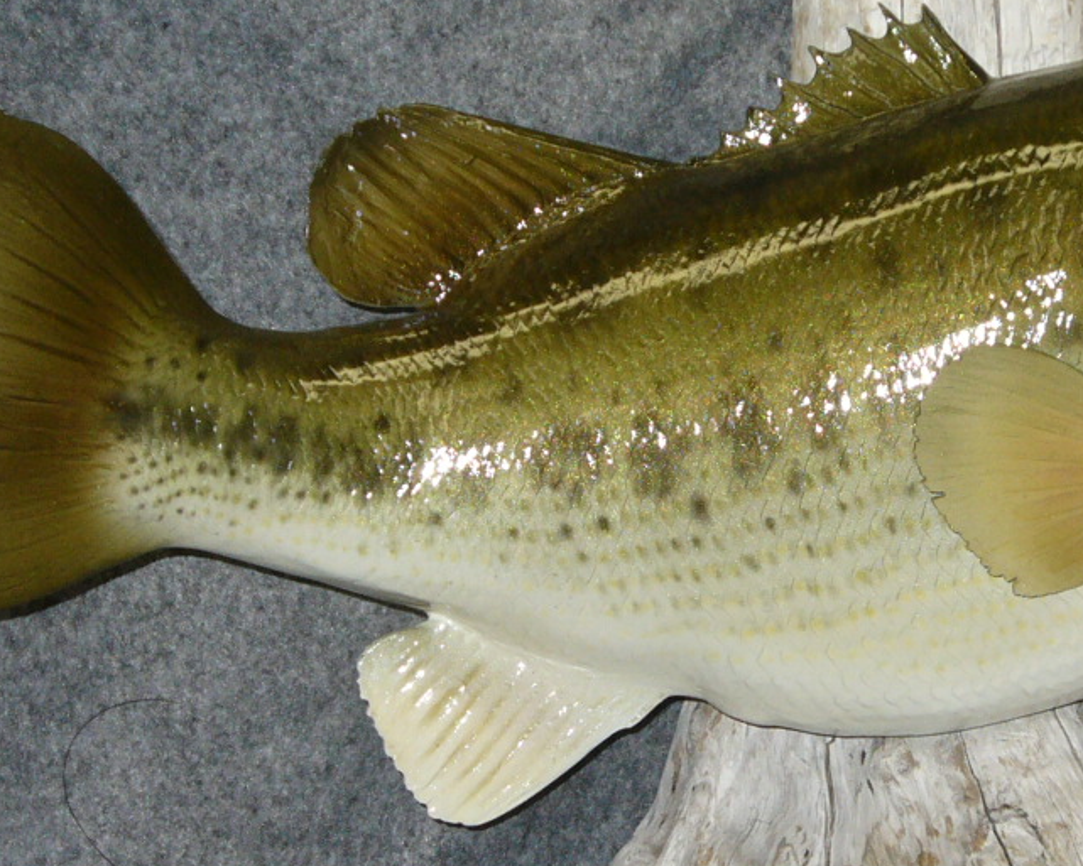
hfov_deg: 10.1
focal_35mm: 190
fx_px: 6091
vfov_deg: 8.1
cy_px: 591
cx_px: 911
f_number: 3.3
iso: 100
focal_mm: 12.8
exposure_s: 1/60
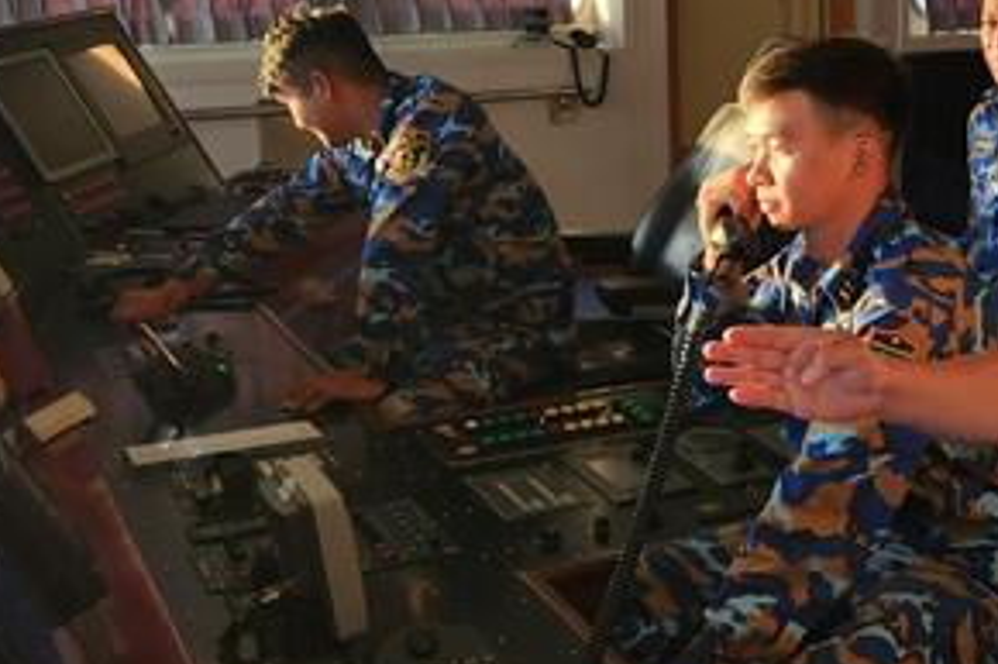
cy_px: 200
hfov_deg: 28.4
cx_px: 1022
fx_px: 1829
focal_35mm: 66
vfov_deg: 20.5
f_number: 1.8
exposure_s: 1/173
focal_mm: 5.4
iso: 25
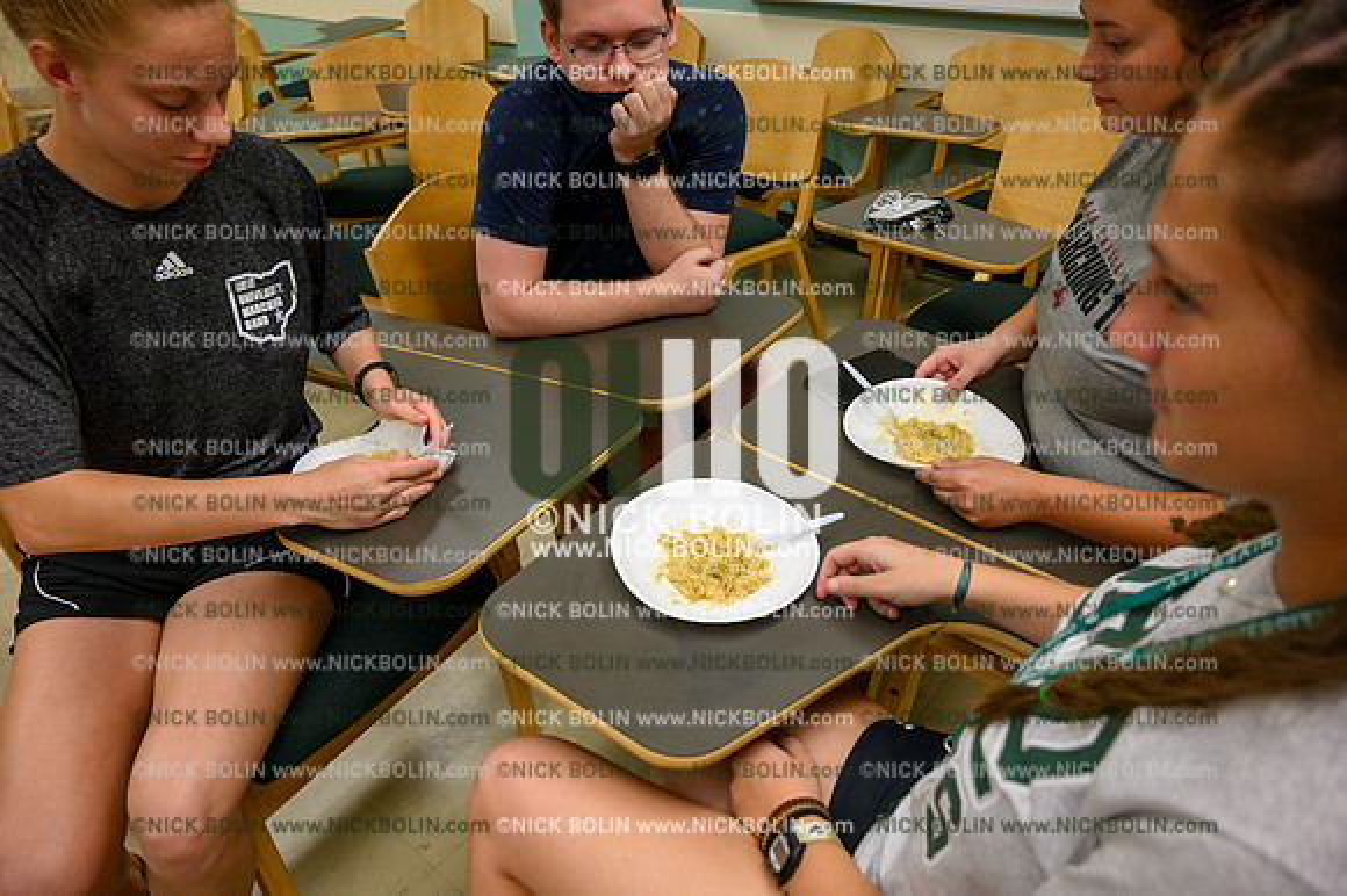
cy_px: 448
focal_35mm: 24
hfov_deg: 73.8
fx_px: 897
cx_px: 674
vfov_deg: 53.1
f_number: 4.5
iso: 1600
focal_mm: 24
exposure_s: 1/250
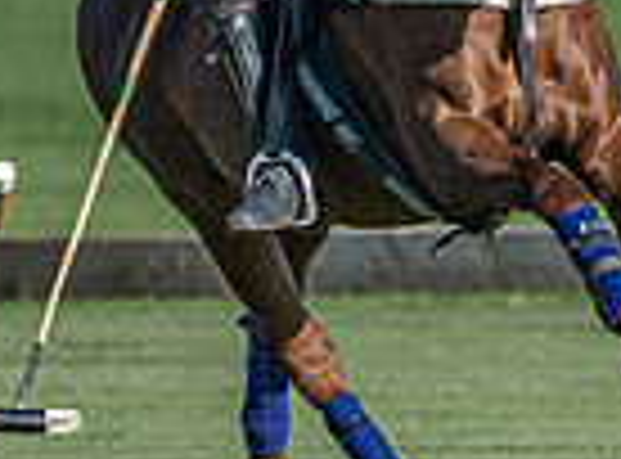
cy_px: 340
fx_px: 56877
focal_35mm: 3187
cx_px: 151
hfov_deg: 0.6
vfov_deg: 0.5
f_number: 5.6
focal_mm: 400
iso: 400
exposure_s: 1/2000
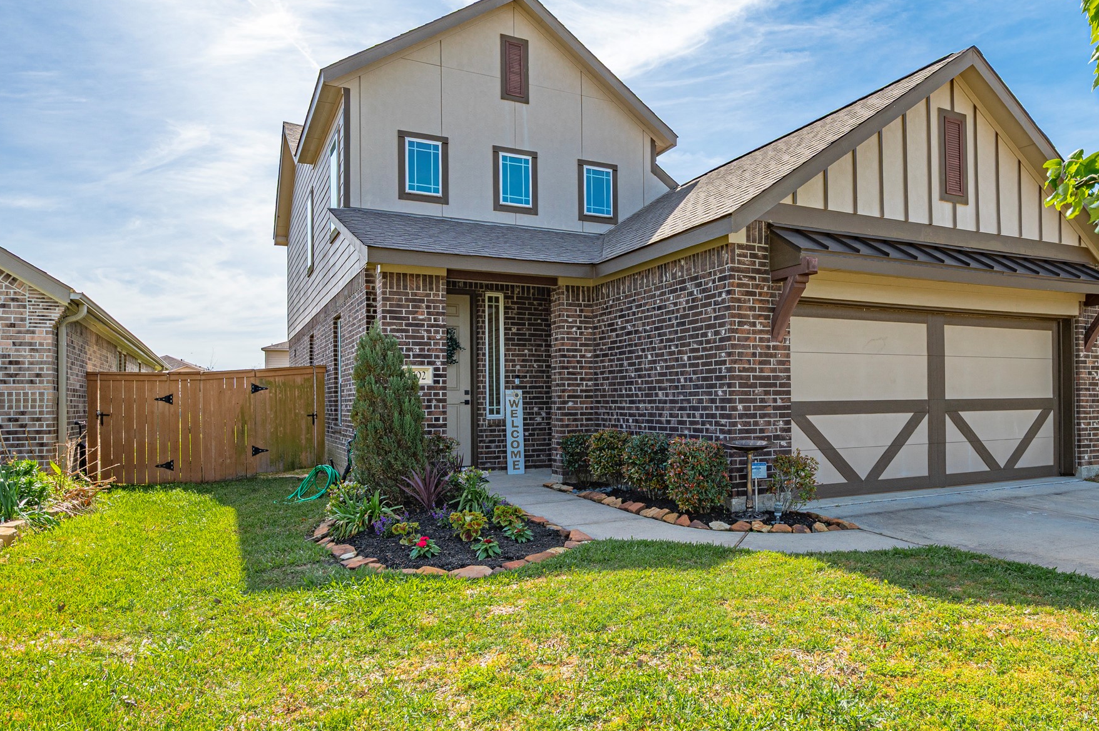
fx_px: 793
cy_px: 396
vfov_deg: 49.4
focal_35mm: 26
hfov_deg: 68.6
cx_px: 672
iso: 100
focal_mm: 21
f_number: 13
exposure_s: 1/160
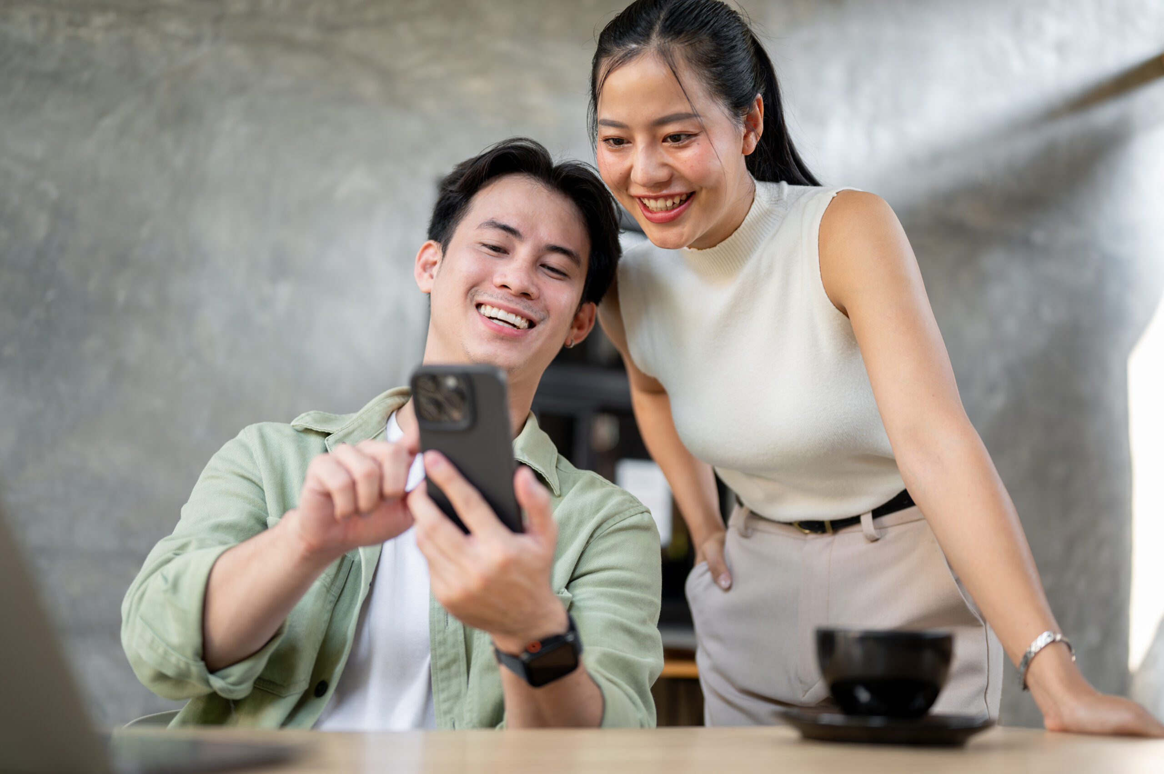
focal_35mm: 50
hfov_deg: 39.6
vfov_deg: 27.0
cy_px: 387
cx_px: 582
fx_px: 1615
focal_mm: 50
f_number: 1.8
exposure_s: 1/200
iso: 250
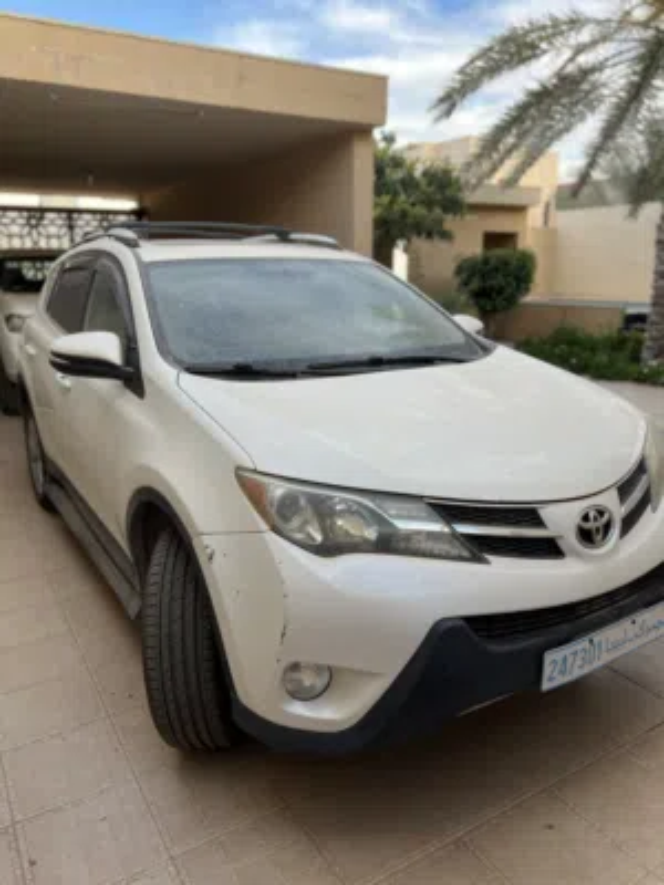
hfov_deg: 53.1
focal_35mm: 26
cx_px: 332
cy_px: 442
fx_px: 665
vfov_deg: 67.3
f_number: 1.5
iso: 50
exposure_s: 1/497
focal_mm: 5.7
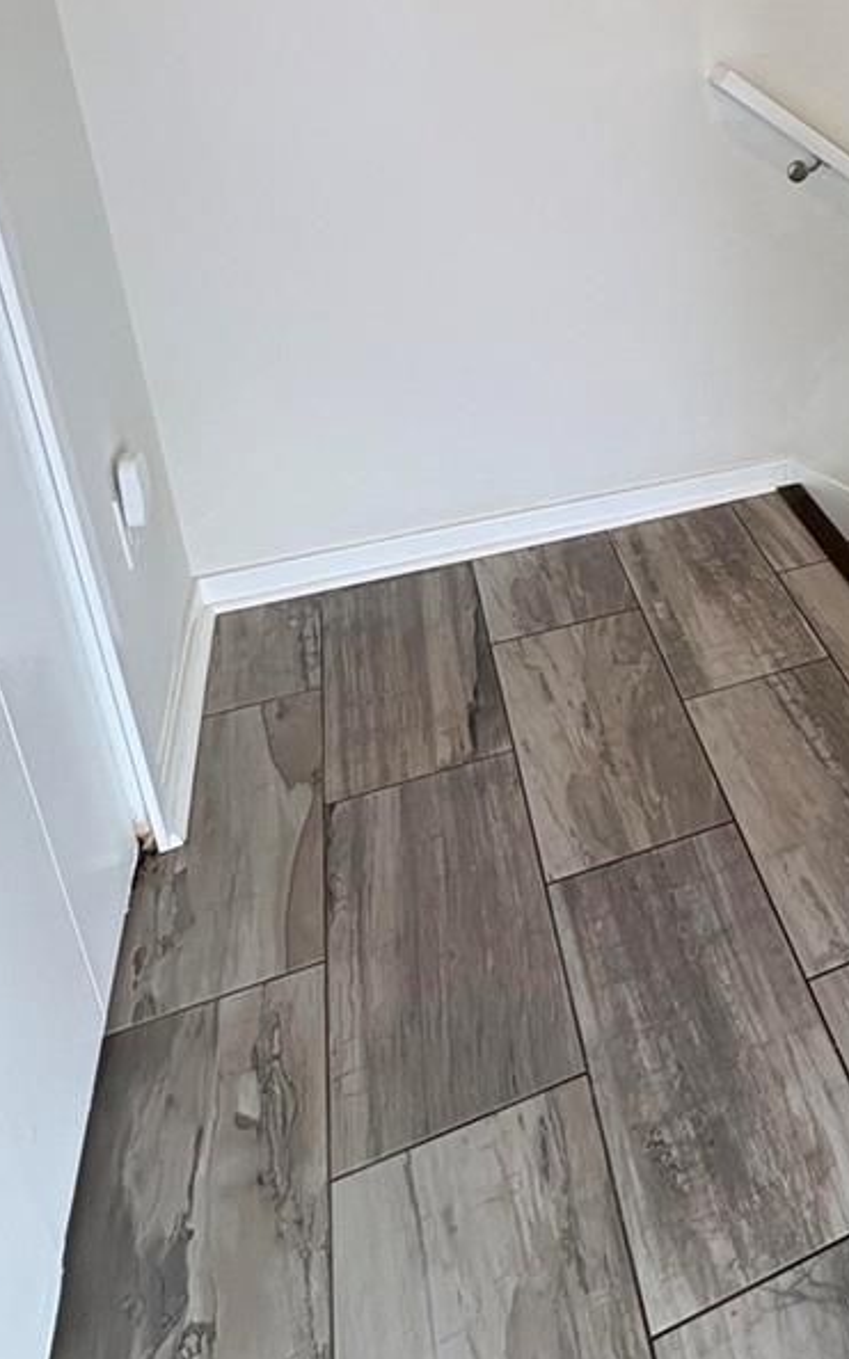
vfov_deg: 58.5
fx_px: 1111
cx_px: 847
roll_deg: -1.1
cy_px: 288
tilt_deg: -18.9
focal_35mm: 30
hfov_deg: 37.4
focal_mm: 2.22
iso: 64
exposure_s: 1/120
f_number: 2.2
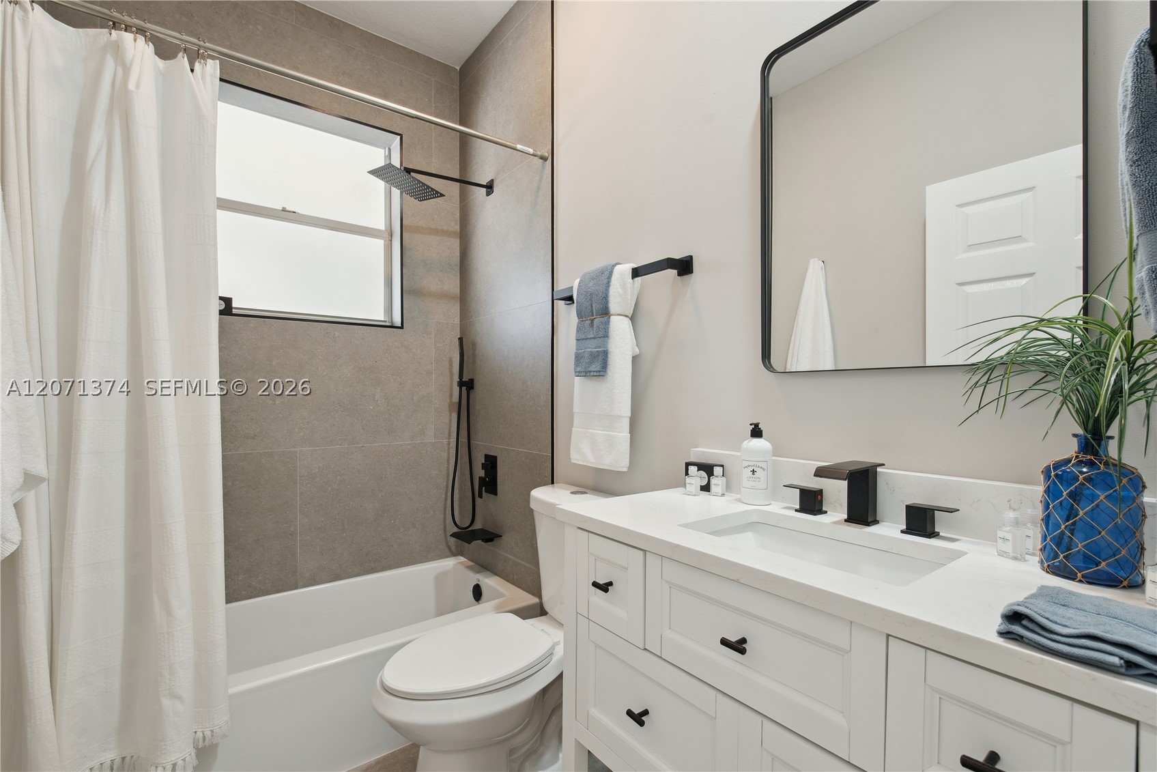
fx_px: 482
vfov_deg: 77.4
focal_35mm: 15
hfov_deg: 100.4
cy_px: 386
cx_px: 578
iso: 160
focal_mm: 15
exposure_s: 1/3.33
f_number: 8
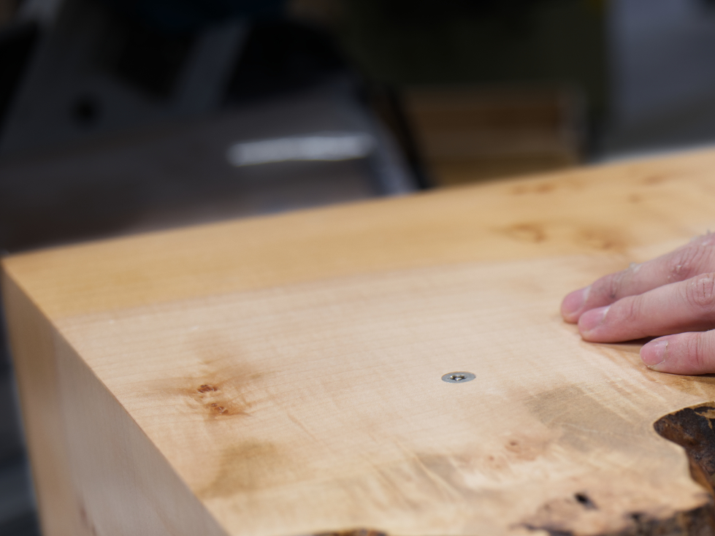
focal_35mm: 83
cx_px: 677
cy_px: 385
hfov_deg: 22.8
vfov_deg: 17.7
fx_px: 1714
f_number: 3.5
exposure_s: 1/60
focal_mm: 44
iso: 200
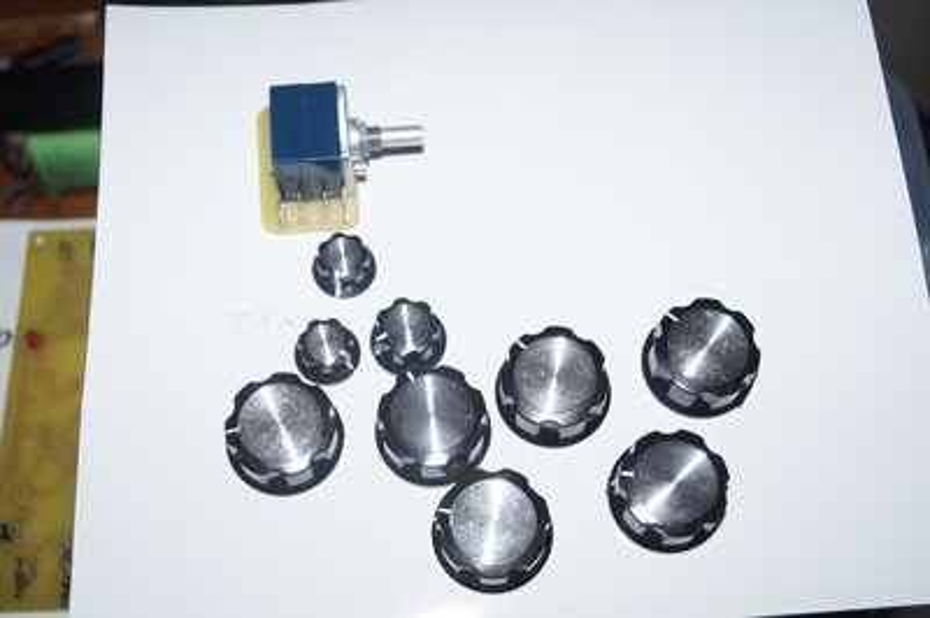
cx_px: 465
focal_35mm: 45
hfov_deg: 43.6
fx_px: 1162
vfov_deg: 29.8
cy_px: 309
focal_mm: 30
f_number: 4.5
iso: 160
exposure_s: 1/60
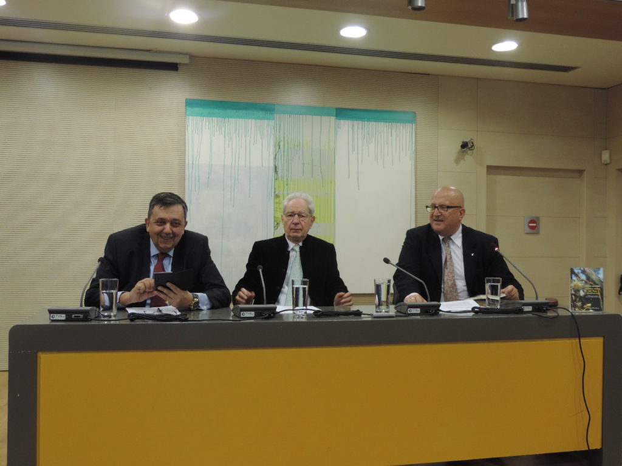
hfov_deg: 52.6
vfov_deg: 40.7
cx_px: 311
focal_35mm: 35
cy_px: 233
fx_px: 629
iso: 400
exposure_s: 1/40
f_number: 3.3
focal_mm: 6.2
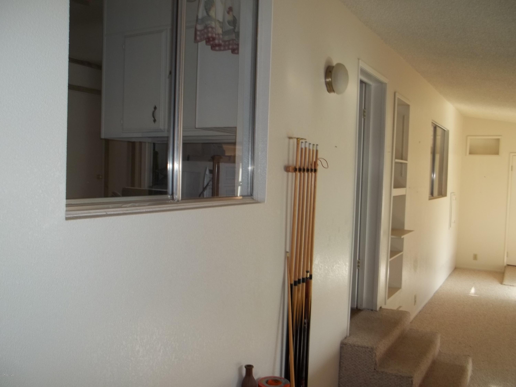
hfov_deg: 55.4
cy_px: 194
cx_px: 258
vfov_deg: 42.9
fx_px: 492
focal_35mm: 33
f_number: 3.3
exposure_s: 1/30
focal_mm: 5.9
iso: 64
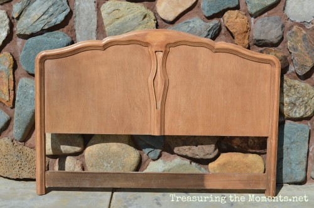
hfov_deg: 38.9
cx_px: 157
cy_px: 104
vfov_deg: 26.4
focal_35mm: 51
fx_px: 444
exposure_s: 1/250
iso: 100
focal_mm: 34
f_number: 8
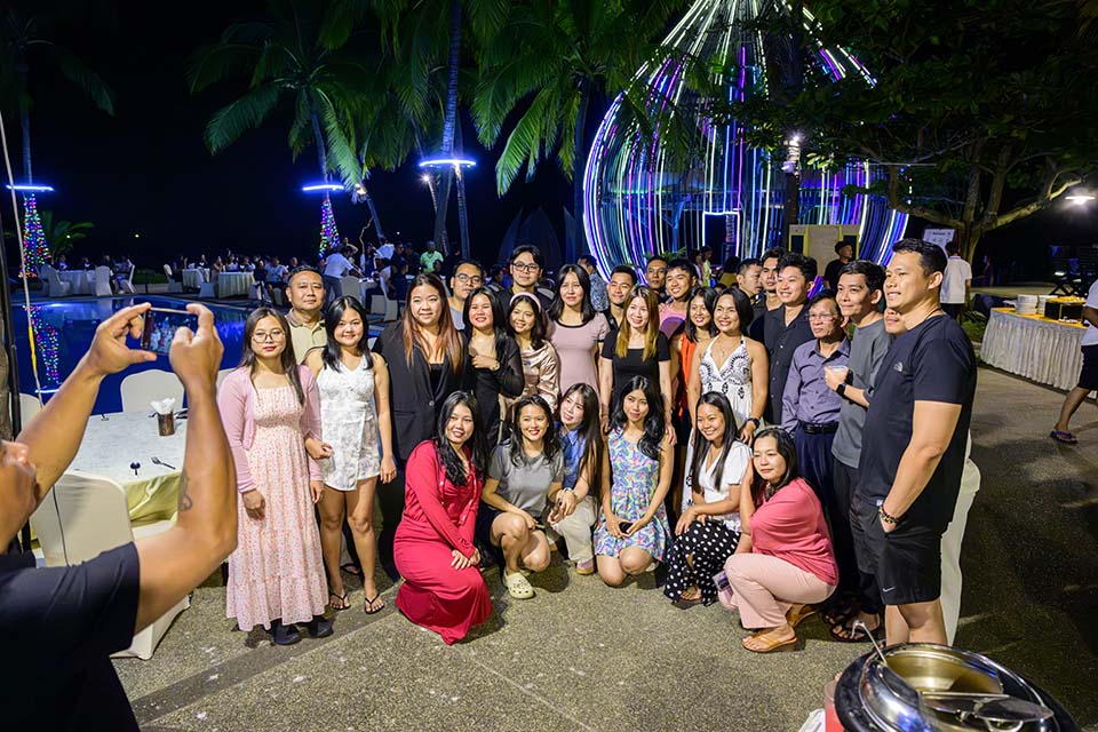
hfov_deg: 73.7
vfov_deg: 53.1
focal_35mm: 24
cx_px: 549
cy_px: 366
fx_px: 732
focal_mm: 24
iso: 10000
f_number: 4
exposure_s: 1/200
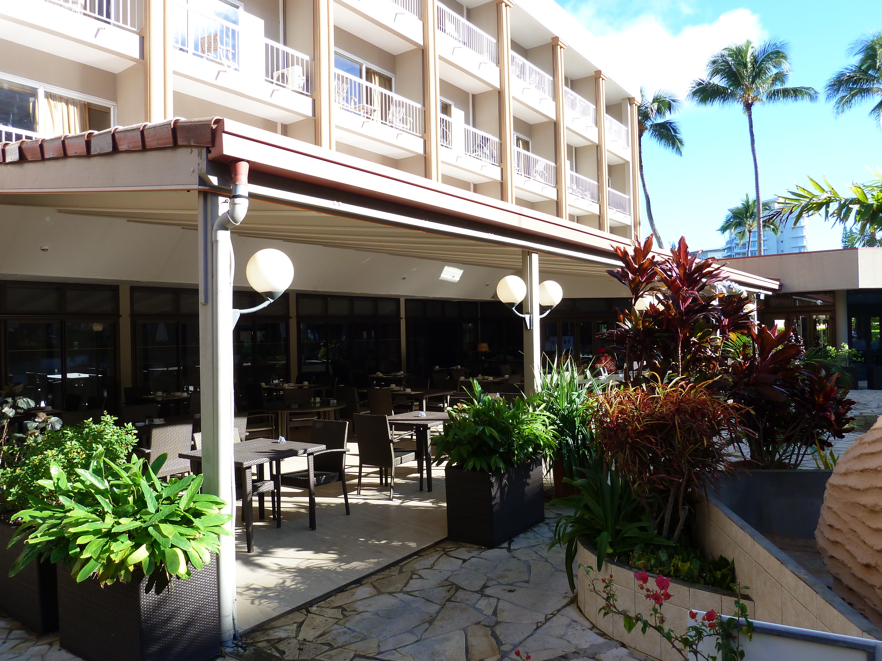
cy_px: 330
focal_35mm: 25
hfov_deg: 69.4
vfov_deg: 54.9
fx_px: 637
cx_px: 441
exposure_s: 1/160
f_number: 4
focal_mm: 4.1
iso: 80
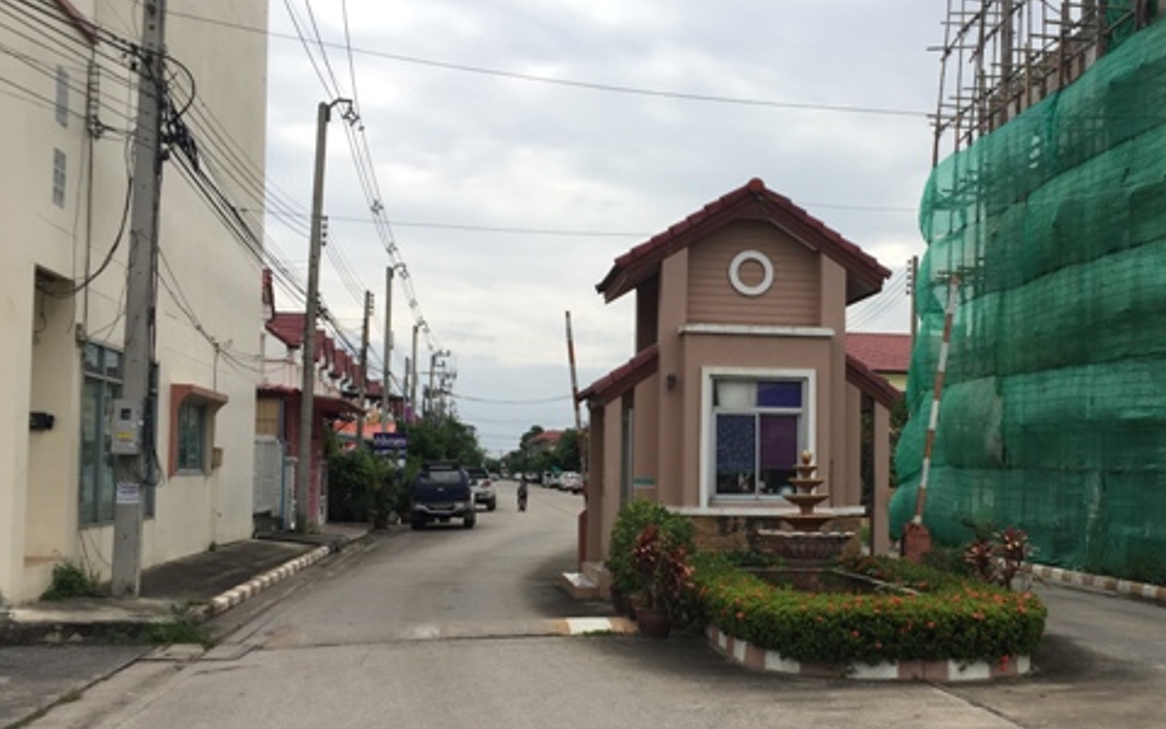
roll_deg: -2.7
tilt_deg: +2.9
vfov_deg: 31.2
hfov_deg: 47.9
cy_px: 408
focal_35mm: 41
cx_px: 707
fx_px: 1303
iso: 32
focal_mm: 4.15
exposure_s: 1/1582
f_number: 2.2
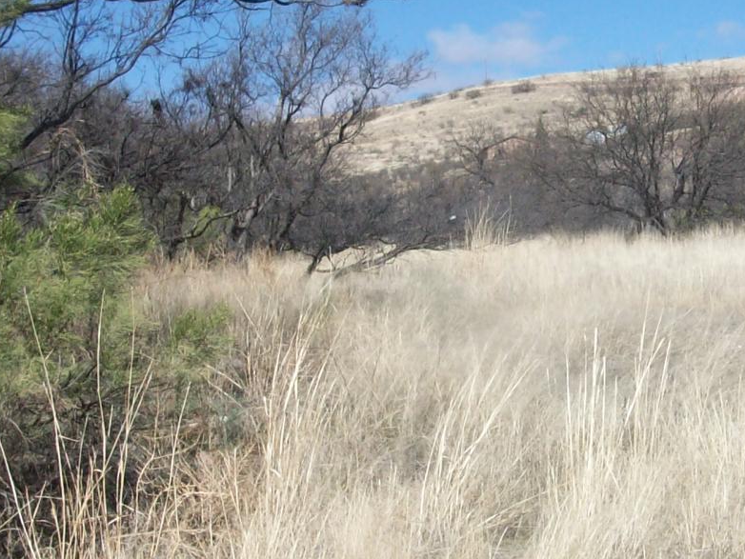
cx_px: 616
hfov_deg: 21.7
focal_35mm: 89
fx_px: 1916
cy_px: 164
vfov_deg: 16.5
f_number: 5.5
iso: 64
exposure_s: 1/393
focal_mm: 5.7
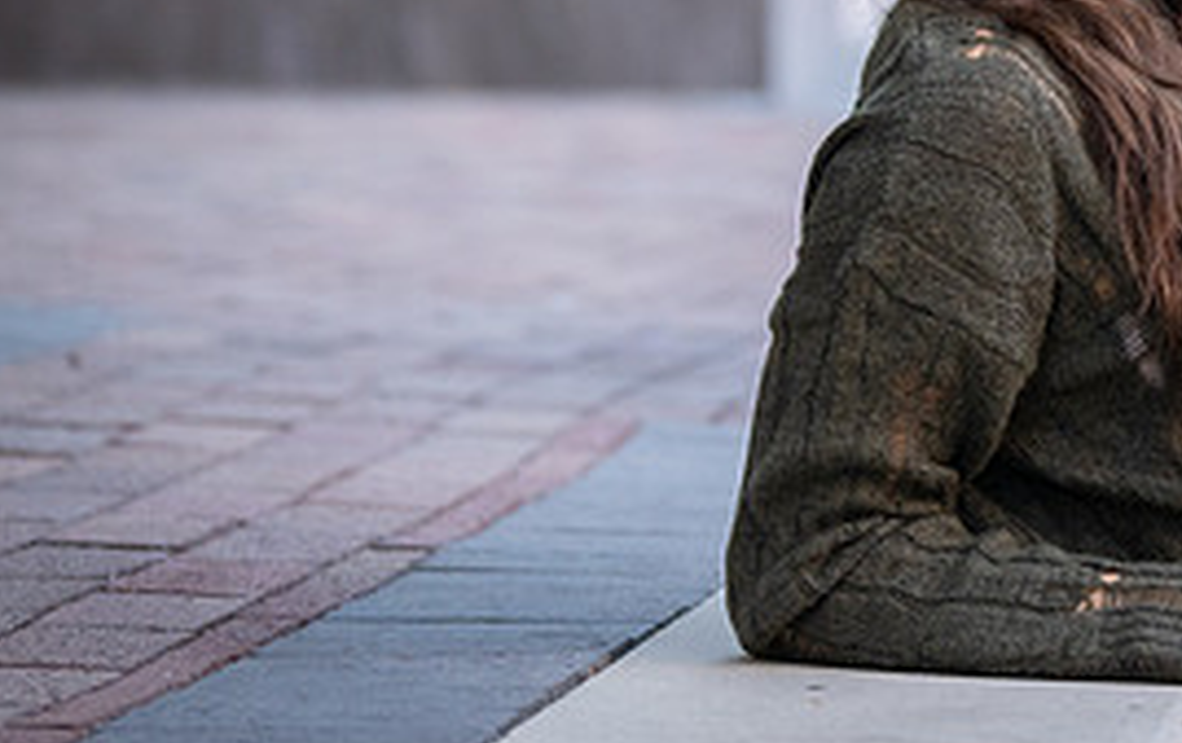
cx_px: 1175
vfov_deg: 5.7
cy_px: 5
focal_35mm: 231
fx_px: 7452
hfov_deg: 9.0
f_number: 2.8
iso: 2000
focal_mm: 95
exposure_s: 1/320
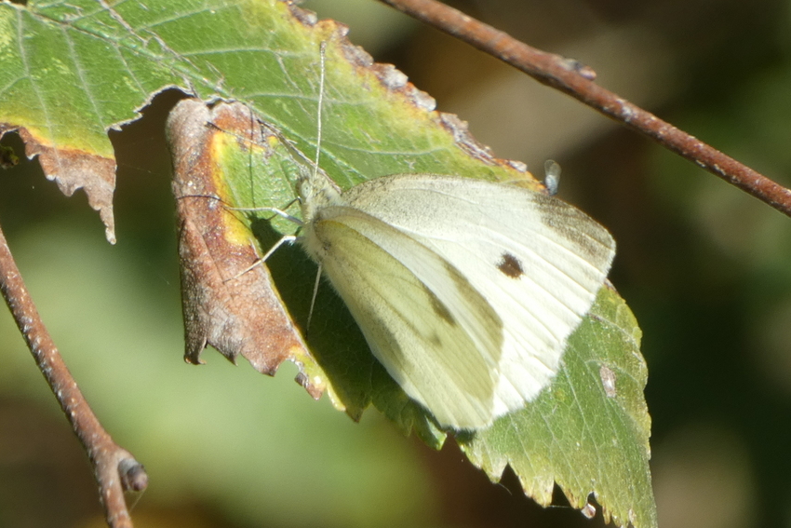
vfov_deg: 1.9
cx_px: 396
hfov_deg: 2.9
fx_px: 15624
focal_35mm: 711
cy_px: 251
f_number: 5.6
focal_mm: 121.9
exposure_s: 1/100
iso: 100
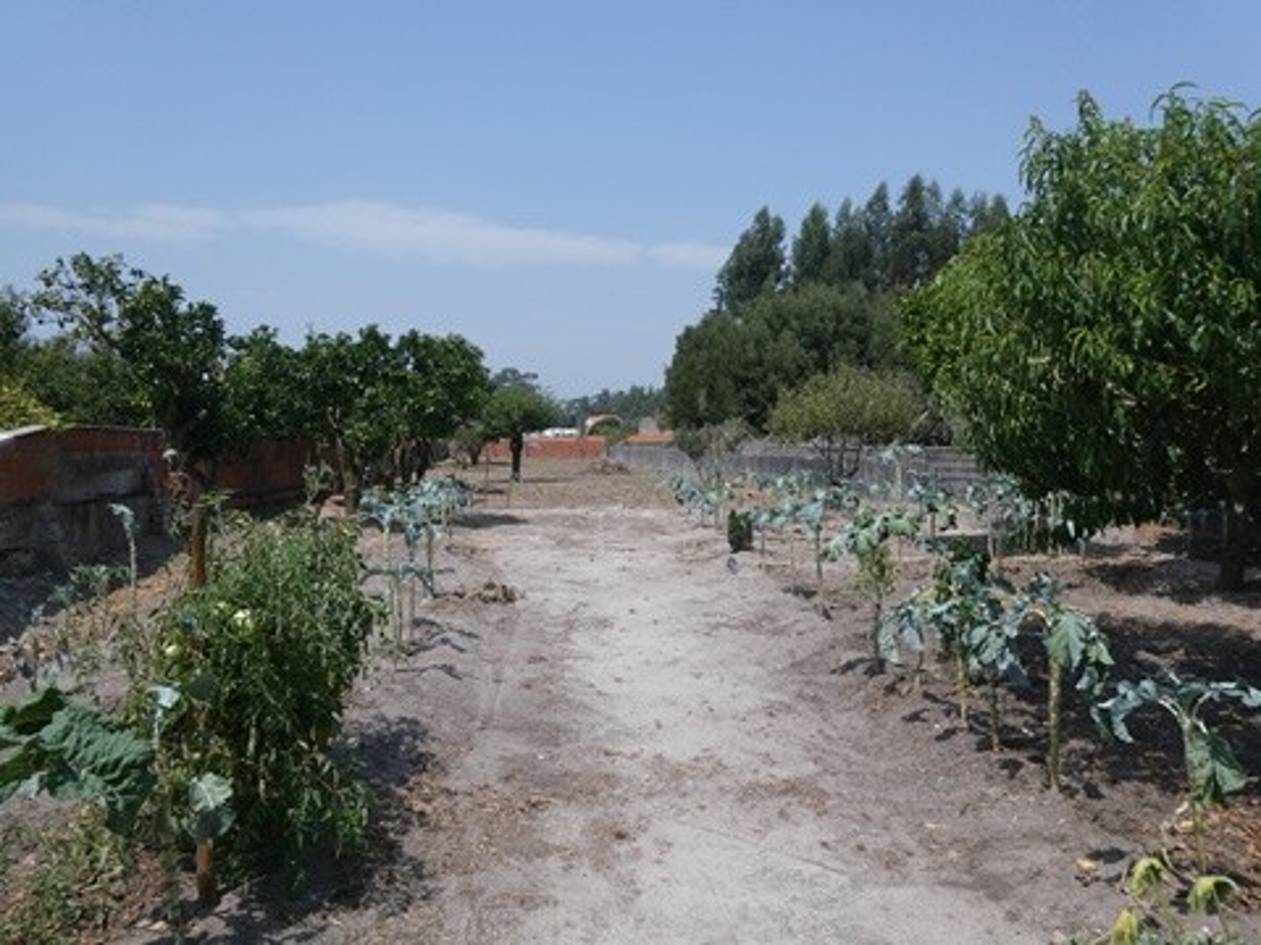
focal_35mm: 24
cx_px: 630
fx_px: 874
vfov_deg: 56.8
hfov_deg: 71.6
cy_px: 472
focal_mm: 4.3
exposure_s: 1/1000
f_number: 3.3
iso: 80
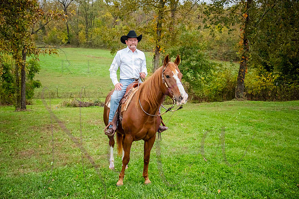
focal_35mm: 43
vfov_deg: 31.2
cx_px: 139
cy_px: 95
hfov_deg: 45.4
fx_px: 357
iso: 1250
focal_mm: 38
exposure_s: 1/400
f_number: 8
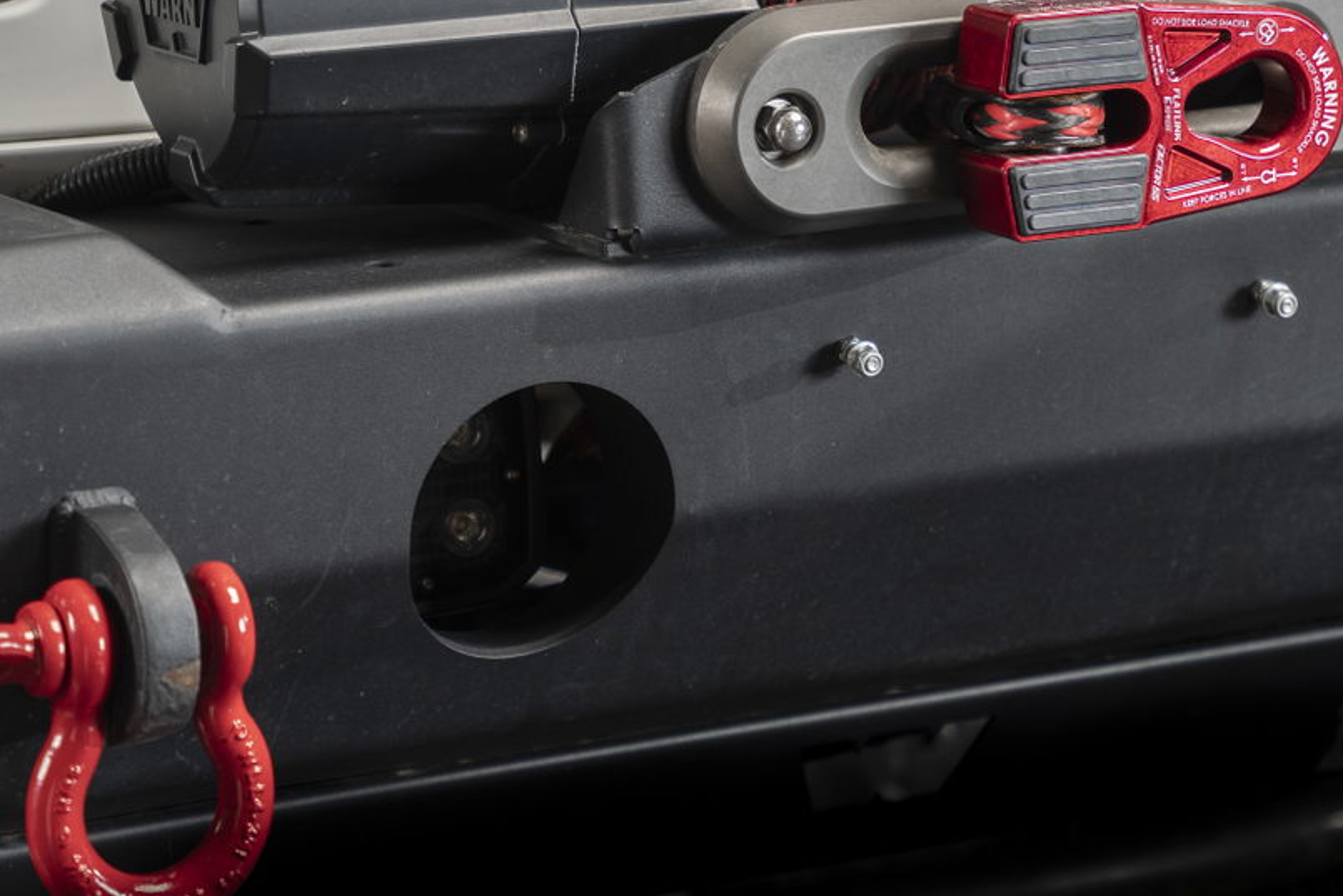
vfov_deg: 8.2
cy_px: 256
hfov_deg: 12.3
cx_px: 854
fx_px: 6231
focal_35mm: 167
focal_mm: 70
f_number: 2.8
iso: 100
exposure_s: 1/125
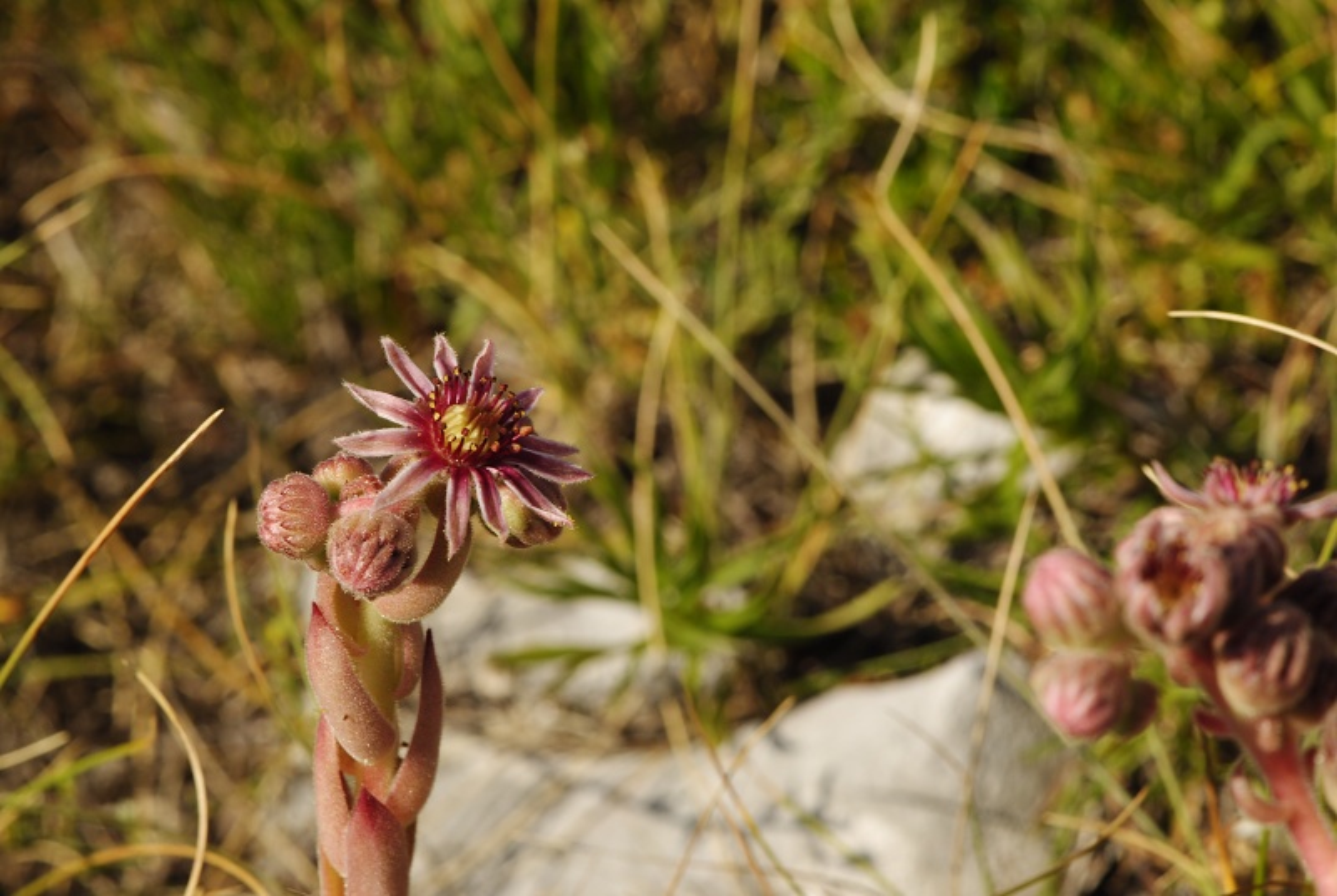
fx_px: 4742
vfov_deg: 10.8
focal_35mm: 128
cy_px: 448
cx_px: 668
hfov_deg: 16.0
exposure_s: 1/100
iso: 100
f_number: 13
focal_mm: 85
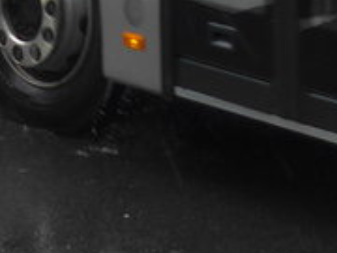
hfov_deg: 10.2
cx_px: 90
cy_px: -452
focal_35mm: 193
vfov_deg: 7.0
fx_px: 1879
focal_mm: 6
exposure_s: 1/250
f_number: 2.8
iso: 125
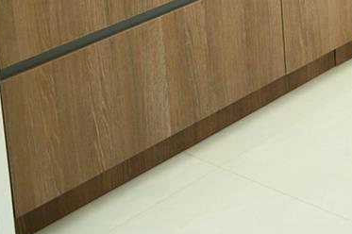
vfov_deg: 12.0
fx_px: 1006
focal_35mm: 103
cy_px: -207
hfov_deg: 18.0
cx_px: 502
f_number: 4
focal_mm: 24
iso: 100
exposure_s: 1/40
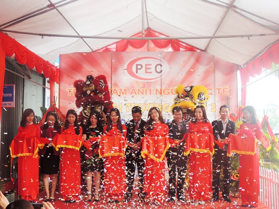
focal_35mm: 47
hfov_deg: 40.4
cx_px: 140
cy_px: 104
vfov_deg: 30.9
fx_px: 379
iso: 100
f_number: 3.5
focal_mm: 8.3
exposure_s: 1/80
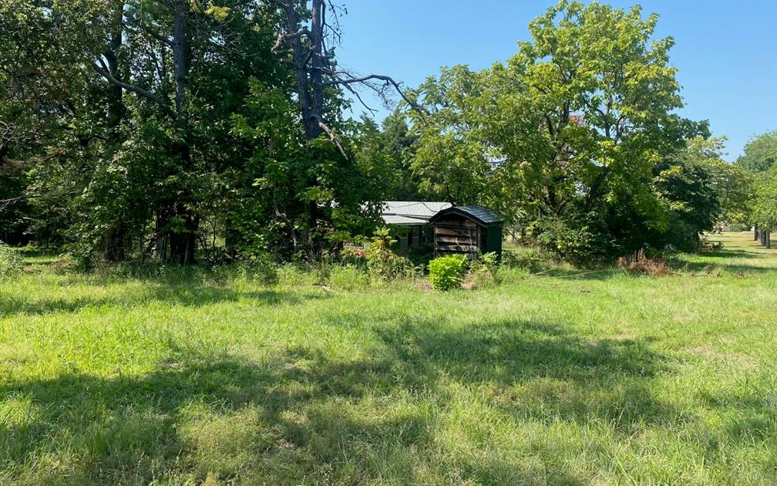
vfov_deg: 44.4
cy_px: 212
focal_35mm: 28
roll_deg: -2.4
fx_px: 593
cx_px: 385
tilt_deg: -0.2
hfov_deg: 66.5
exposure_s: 1/1182
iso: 32
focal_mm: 4.25
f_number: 1.8
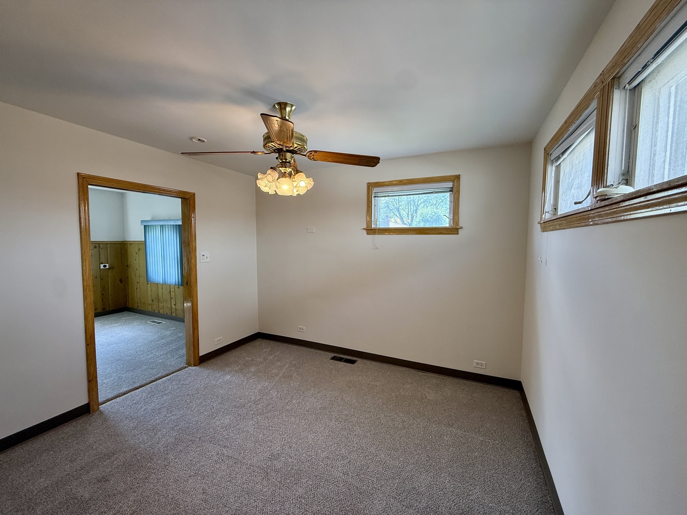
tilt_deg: -3.6
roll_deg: -0.6
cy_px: 258
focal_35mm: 14
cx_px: 344
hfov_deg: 102.1
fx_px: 278
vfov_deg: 85.7
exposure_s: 1/120
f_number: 2.2
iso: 125
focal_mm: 2.22
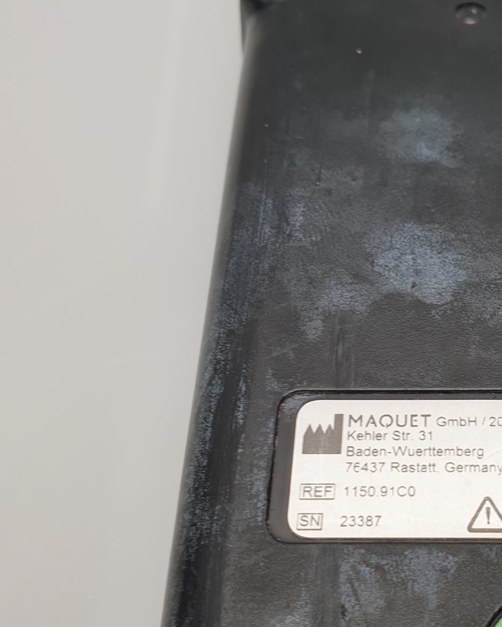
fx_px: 892
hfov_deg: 30.4
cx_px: 431
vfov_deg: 38.6
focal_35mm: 48
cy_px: 371
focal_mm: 4.3
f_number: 2.4
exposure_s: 1/50
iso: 50
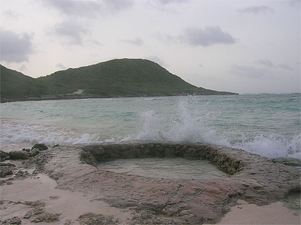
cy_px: 112
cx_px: 150
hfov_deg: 54.0
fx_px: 295
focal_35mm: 34
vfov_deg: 41.8
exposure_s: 1/132
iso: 50
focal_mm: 5.7
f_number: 4.9
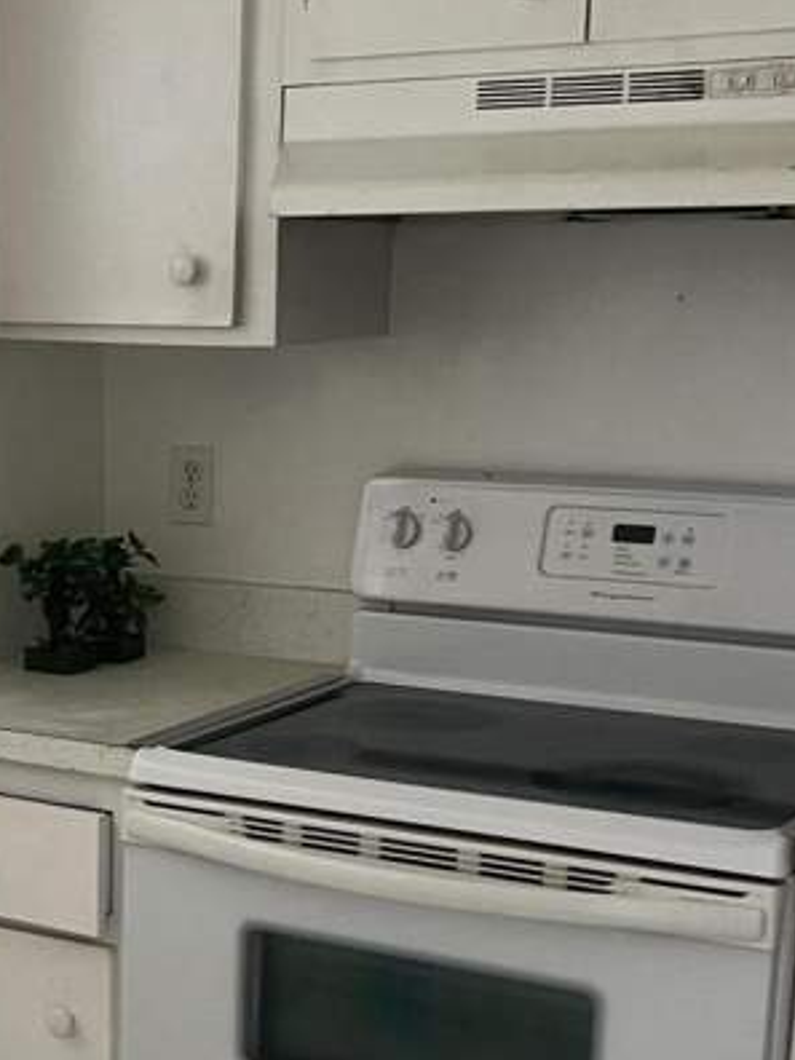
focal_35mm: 70
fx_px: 2144
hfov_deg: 20.2
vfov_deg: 27.4
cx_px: -32
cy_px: 798
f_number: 1.5
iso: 125
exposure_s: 1/72
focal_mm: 5.7
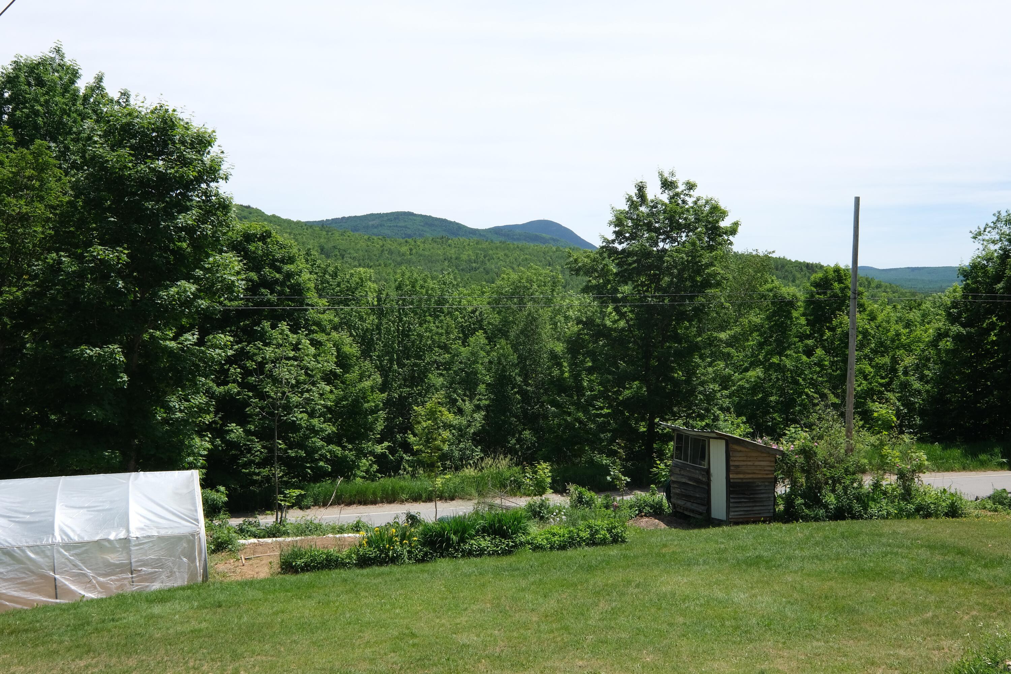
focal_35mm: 36
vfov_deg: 36.9
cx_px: 506
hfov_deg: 53.1
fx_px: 1011
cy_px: 337
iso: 500
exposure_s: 1/500
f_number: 11
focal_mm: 24
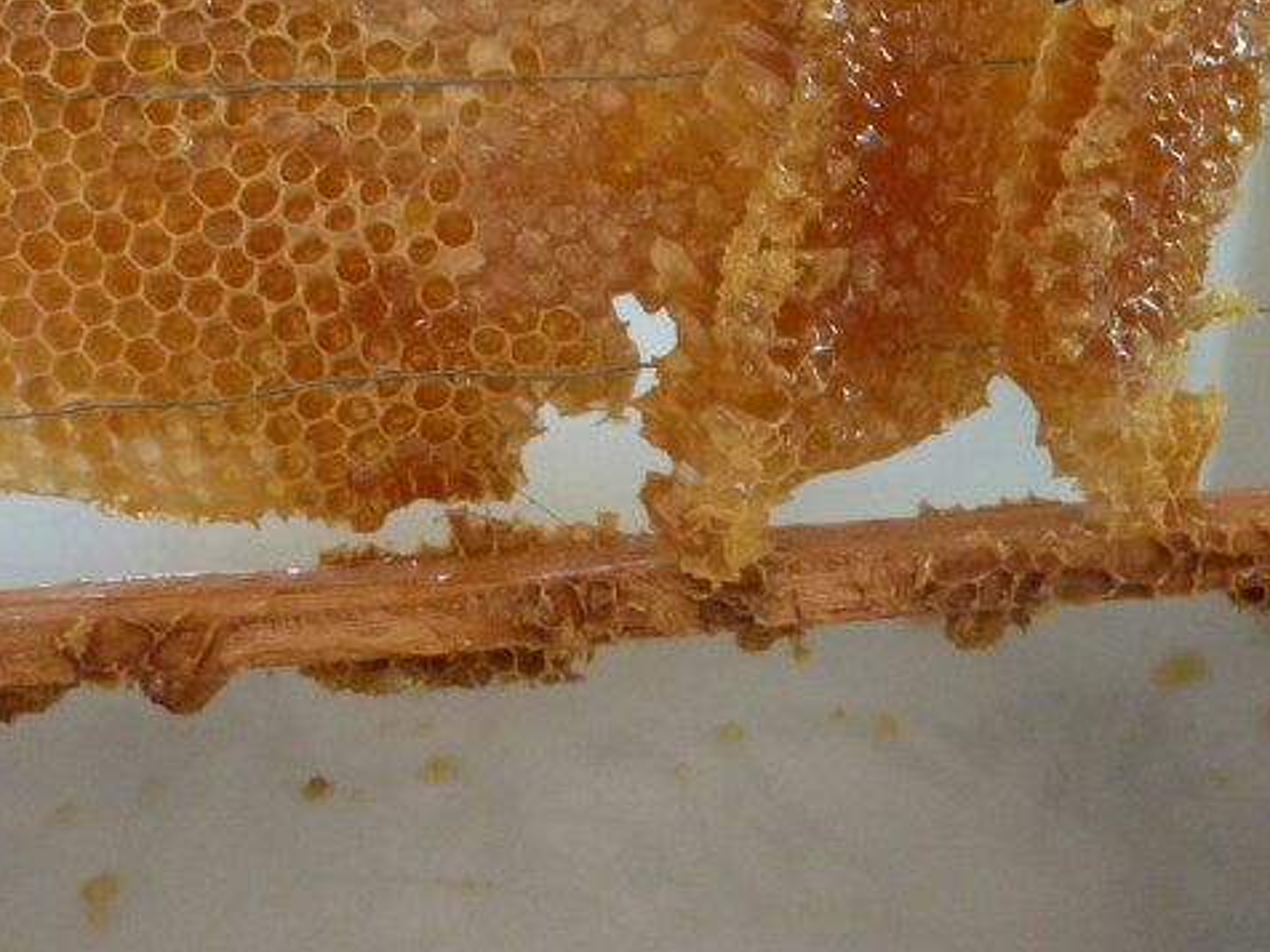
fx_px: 1541
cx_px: 675
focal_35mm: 42
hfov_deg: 44.8
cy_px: 176
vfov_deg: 33.3
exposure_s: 1/30
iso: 400
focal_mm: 4.1
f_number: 3.3
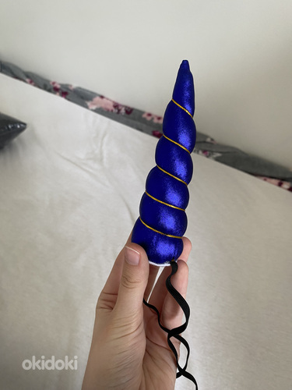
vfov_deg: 67.3
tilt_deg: -46.0
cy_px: 195
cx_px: 146
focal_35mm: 26
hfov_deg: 53.1
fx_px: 292
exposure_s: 1/93
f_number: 1.8
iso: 125
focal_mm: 4.25
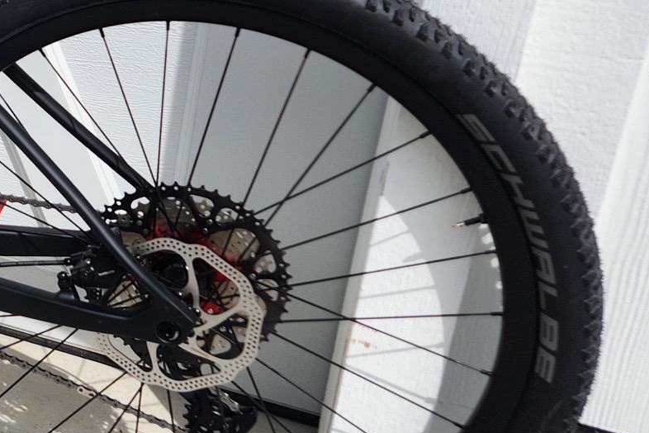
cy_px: 83
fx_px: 1316
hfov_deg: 24.3
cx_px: -191
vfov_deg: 18.5
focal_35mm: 73
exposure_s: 1/2730
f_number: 1.8
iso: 20
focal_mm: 5.4
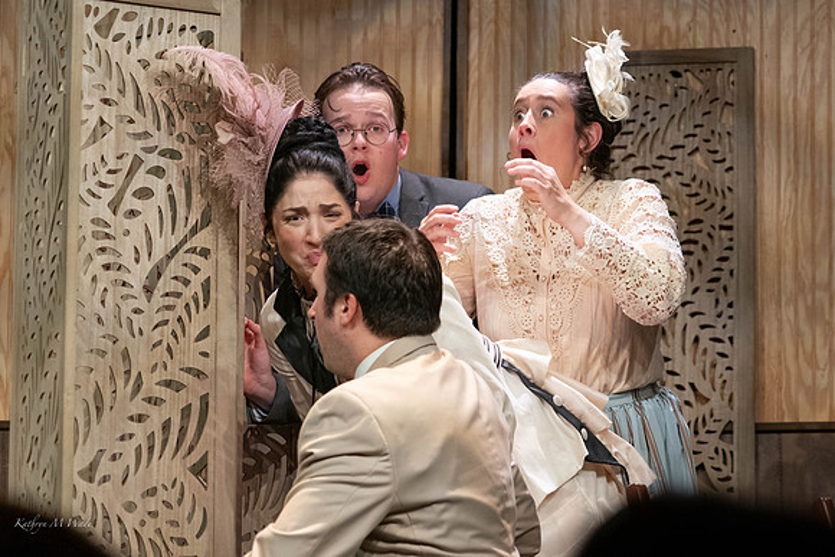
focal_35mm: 144
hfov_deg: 14.2
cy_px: 281
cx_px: 448
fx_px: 3346
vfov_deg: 9.5
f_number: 6.3
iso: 2500
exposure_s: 1/250
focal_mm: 128
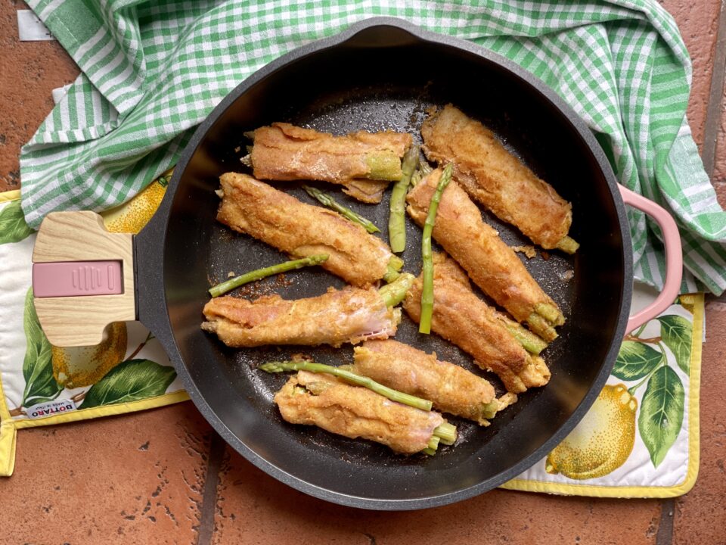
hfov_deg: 30.3
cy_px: 272
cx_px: 363
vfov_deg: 22.9
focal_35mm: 64
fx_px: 1342
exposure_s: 1/121
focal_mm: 7.5
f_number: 2.2
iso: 100
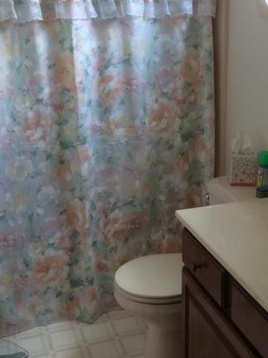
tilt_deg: -18.2
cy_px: 162
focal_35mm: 53
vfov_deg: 36.1
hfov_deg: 27.5
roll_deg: +1.8
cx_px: 160
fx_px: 547
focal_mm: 4.15
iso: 50
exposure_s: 1/30
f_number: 2.2
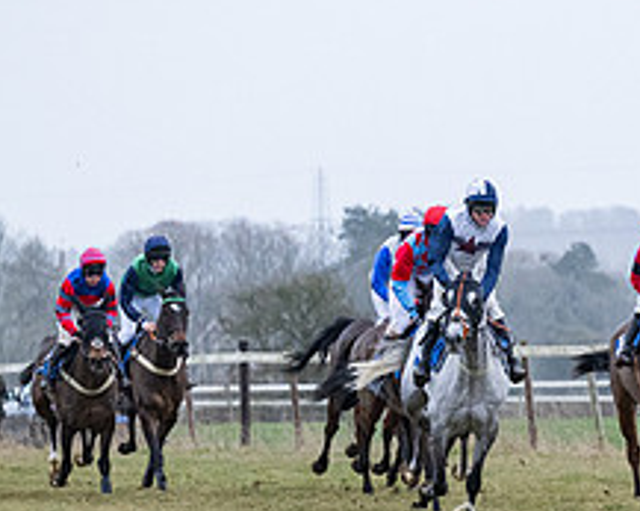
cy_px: 685
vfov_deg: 2.3
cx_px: 1201
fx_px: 12485
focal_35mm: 660
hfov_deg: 2.9
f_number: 4
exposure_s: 1/1250
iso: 1250
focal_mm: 145
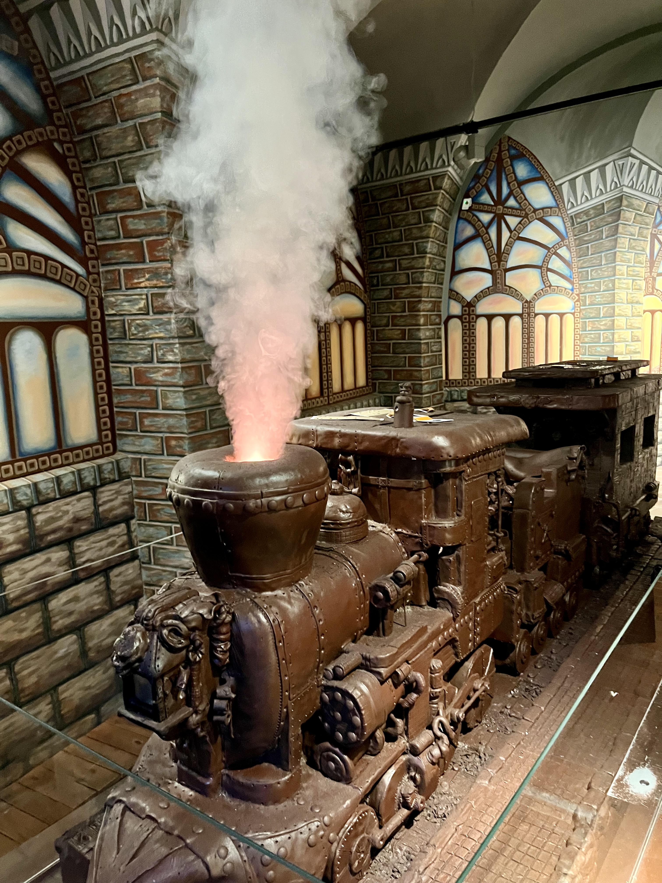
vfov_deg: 67.3
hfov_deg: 53.1
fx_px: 663
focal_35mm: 26
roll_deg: +1.6
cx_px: 331
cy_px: 442
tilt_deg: -10.3
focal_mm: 5.1
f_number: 1.6
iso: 500
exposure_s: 1/25
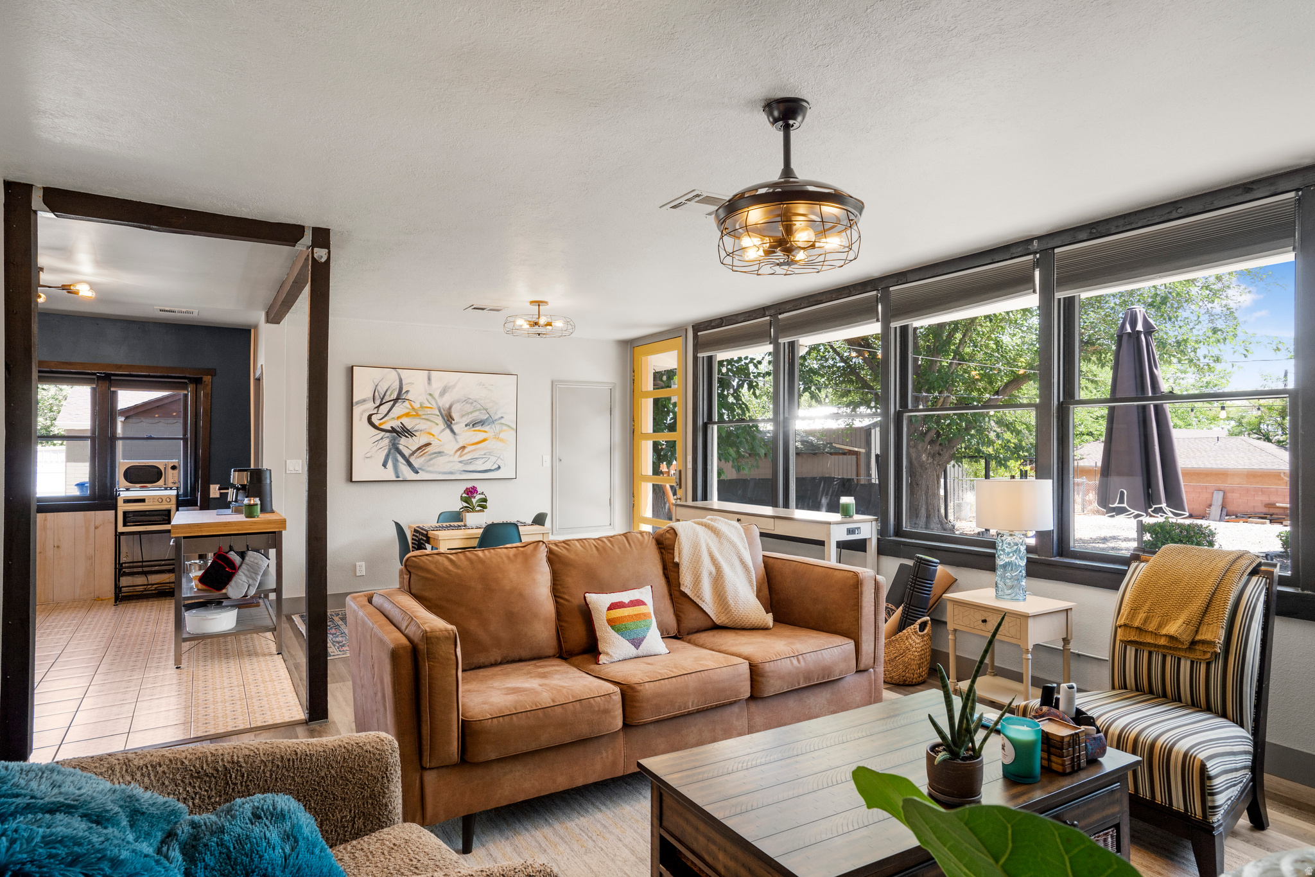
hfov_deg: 84.0
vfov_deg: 61.9
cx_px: 658
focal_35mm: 20
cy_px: 438
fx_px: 730
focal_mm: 20
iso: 250
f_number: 9
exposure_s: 1/13
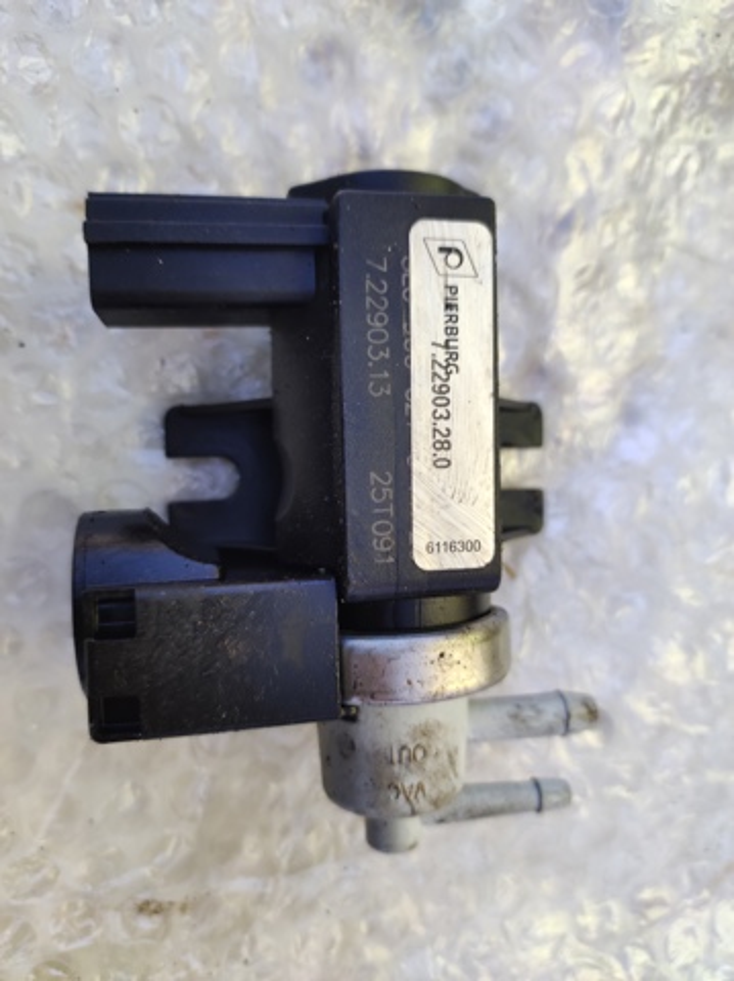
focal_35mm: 17
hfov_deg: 74.6
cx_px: 367
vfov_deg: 91.1
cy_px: 490
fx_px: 481
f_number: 1.79
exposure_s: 1/100
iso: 67
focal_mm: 4.74
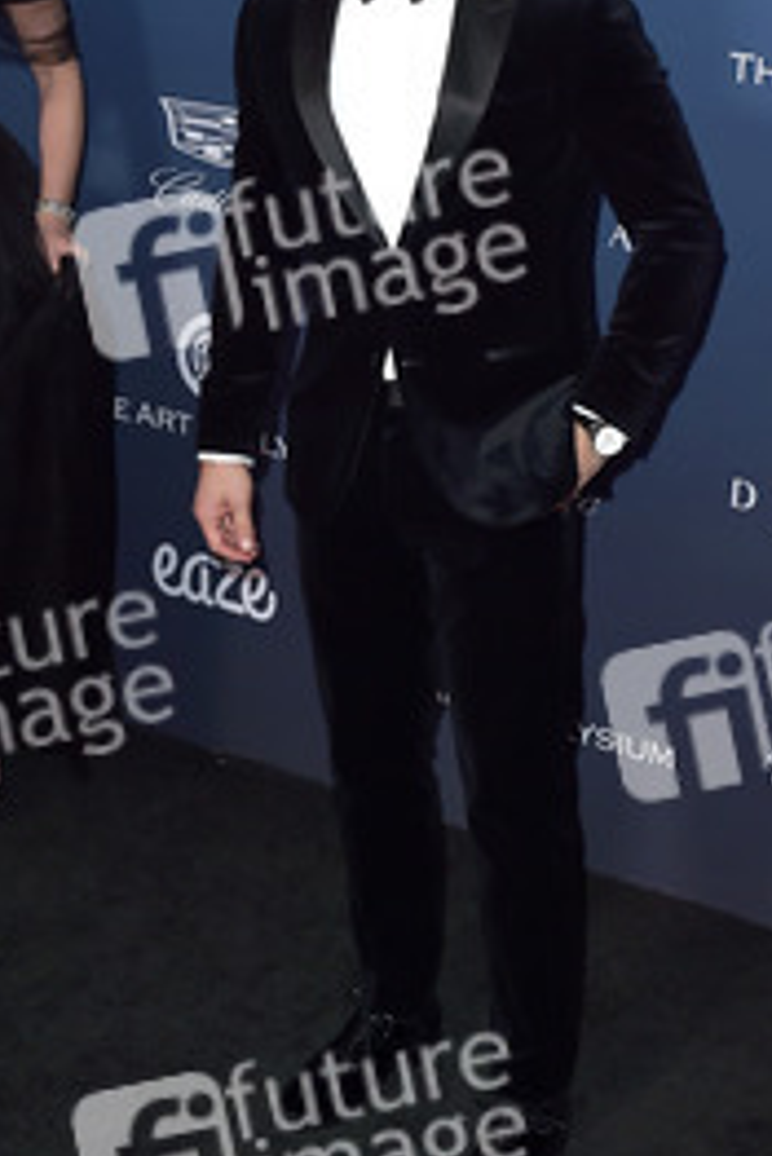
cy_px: 477
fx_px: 1767
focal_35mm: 55
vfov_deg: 36.1
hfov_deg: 24.6
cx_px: 430
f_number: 5.6
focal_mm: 36
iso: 250
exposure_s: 1/250
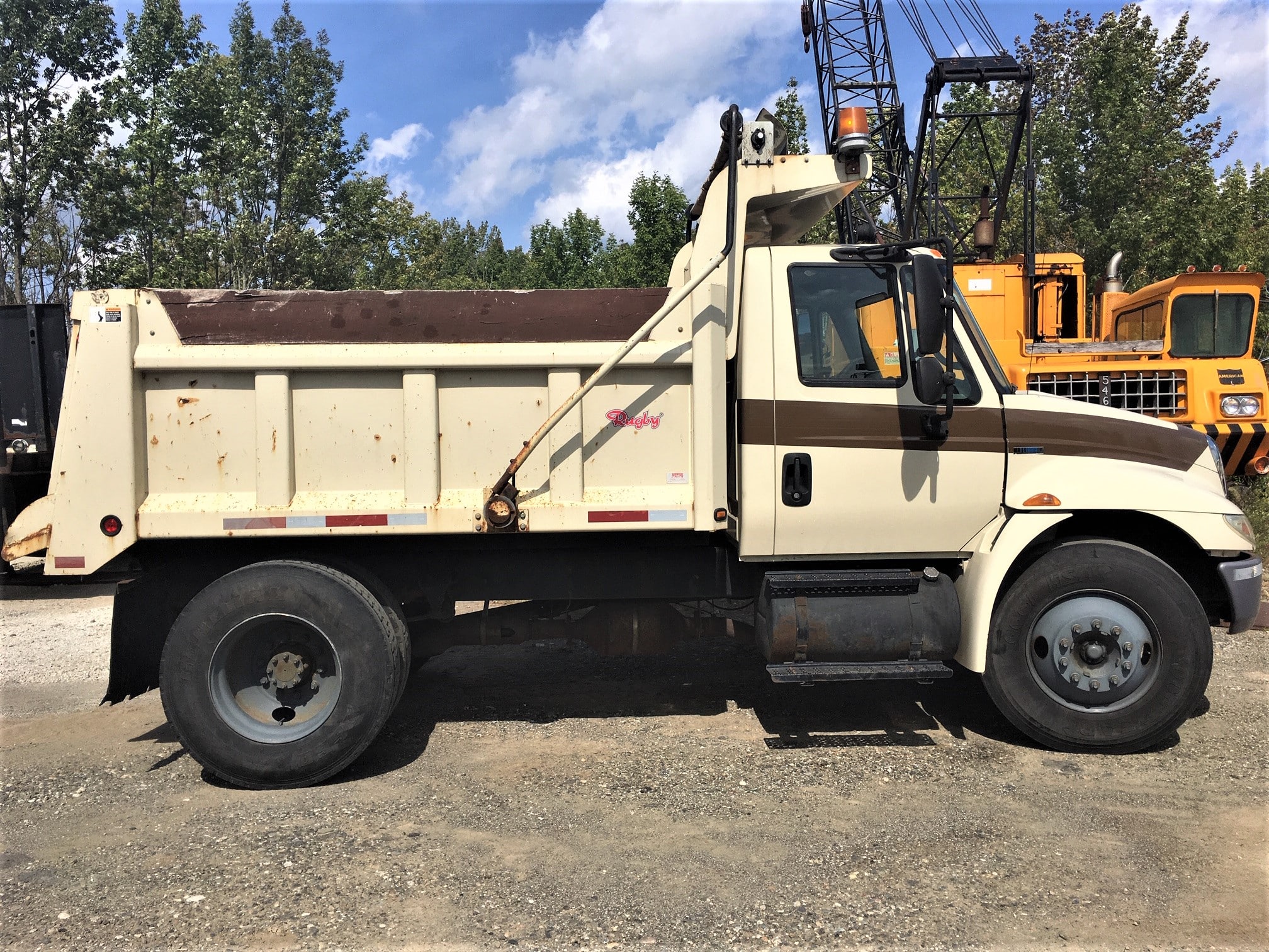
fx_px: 1063
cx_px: 634
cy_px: 476
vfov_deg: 48.2
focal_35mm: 29
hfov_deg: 61.7
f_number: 2.2
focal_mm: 4.15
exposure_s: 1/2653
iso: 25
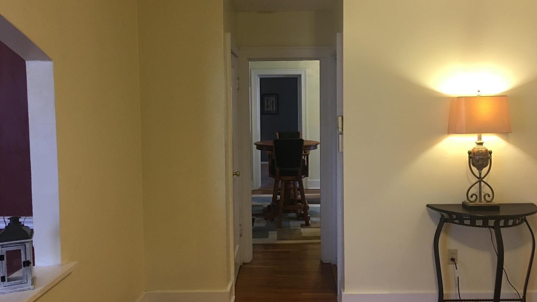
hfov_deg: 61.0
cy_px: 131
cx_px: 271
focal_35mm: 32
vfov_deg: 36.6
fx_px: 456
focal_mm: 4.15
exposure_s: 1/15
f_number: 2.2
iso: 80
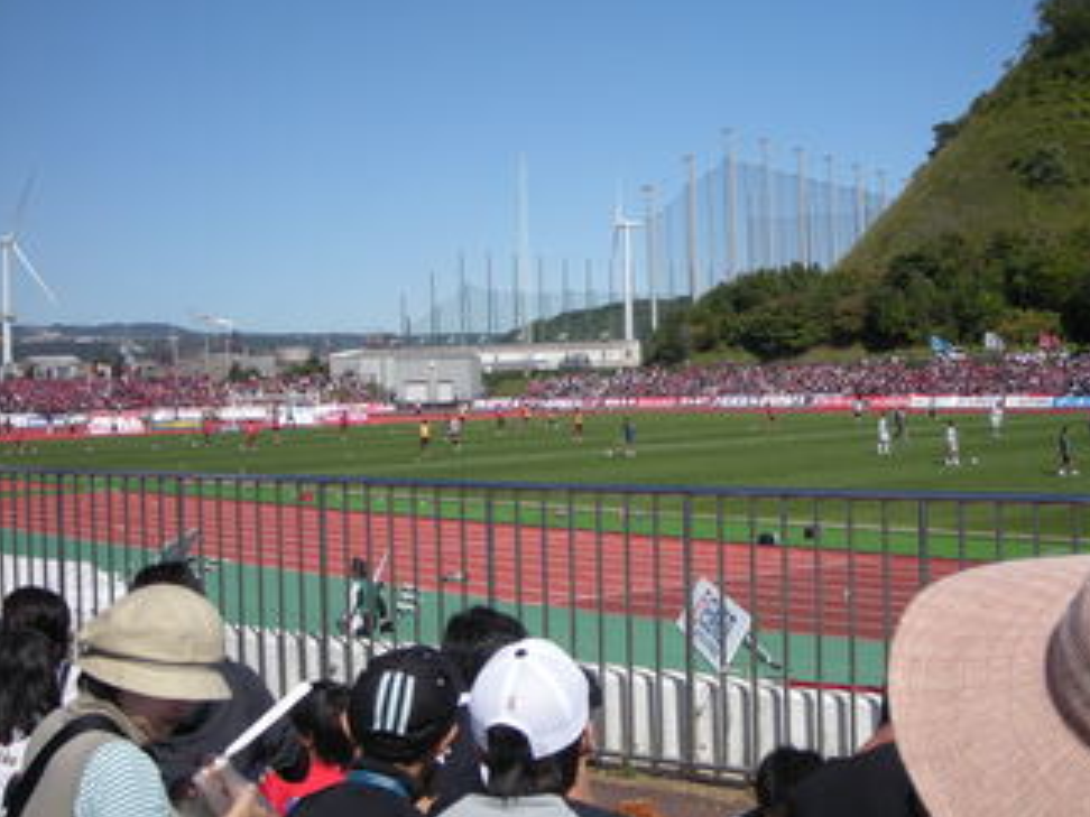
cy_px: 358
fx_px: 1795
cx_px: 696
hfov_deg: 33.6
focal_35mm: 57
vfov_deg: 25.6
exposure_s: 1/337
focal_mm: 7.1
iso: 64
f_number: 6.1
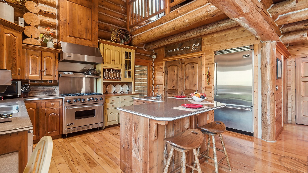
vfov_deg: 63.9
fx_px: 139
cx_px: 156
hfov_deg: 95.9
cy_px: 84
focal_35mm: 17
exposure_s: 1
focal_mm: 16
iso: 200
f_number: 8
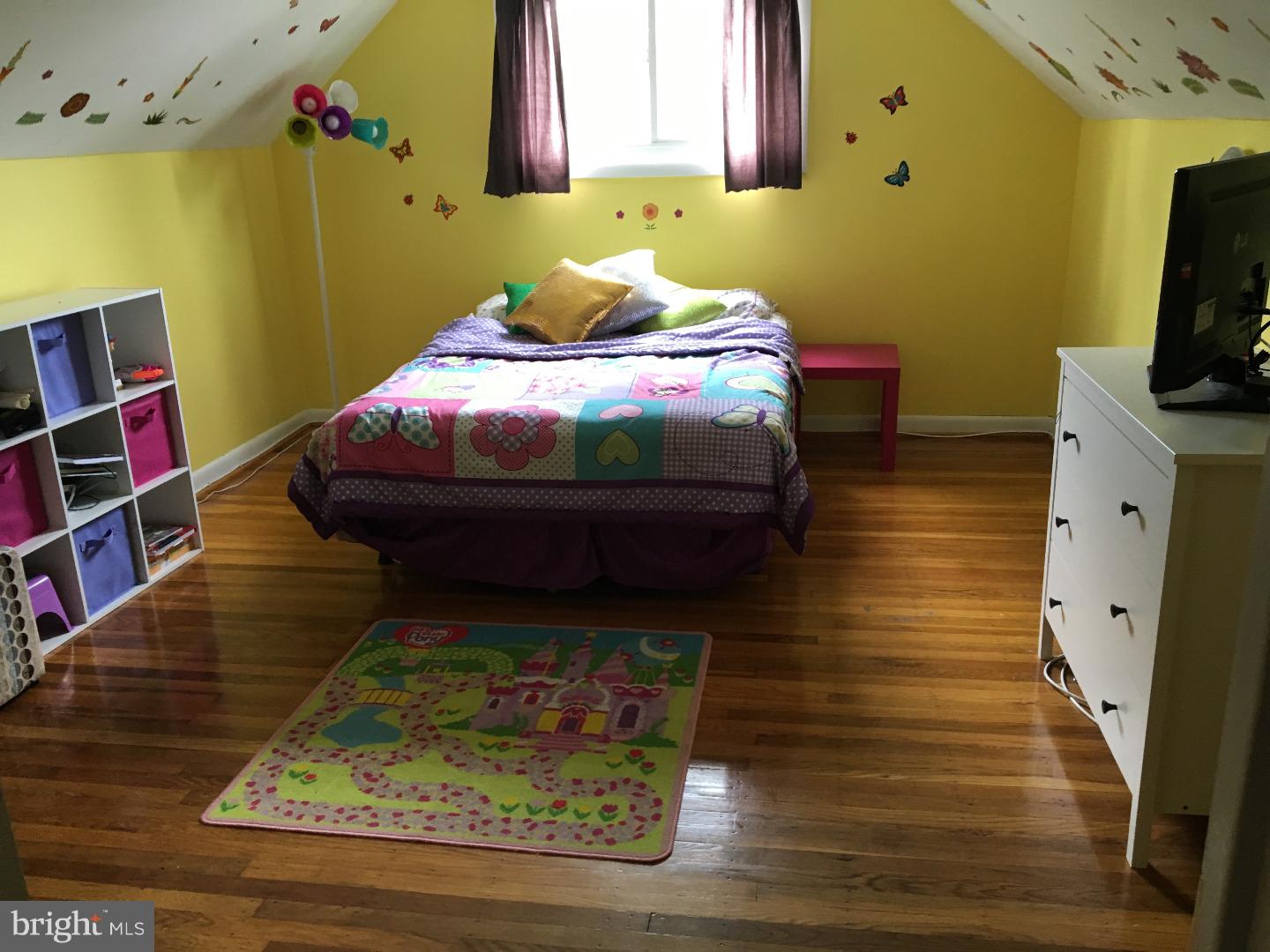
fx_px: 1064
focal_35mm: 29
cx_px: 635
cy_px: 476
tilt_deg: -18.1
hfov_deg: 61.7
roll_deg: +1.3
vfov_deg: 48.2
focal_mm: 4.15
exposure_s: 1/30
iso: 40
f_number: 2.2
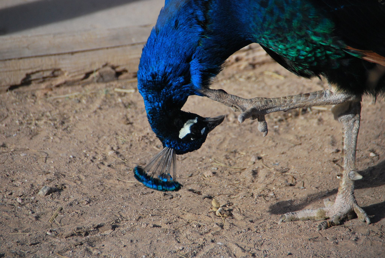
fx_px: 4015
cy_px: 129
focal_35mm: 375
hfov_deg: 5.5
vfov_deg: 3.7
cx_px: 192
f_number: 6.3
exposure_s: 1/400
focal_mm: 250
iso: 400
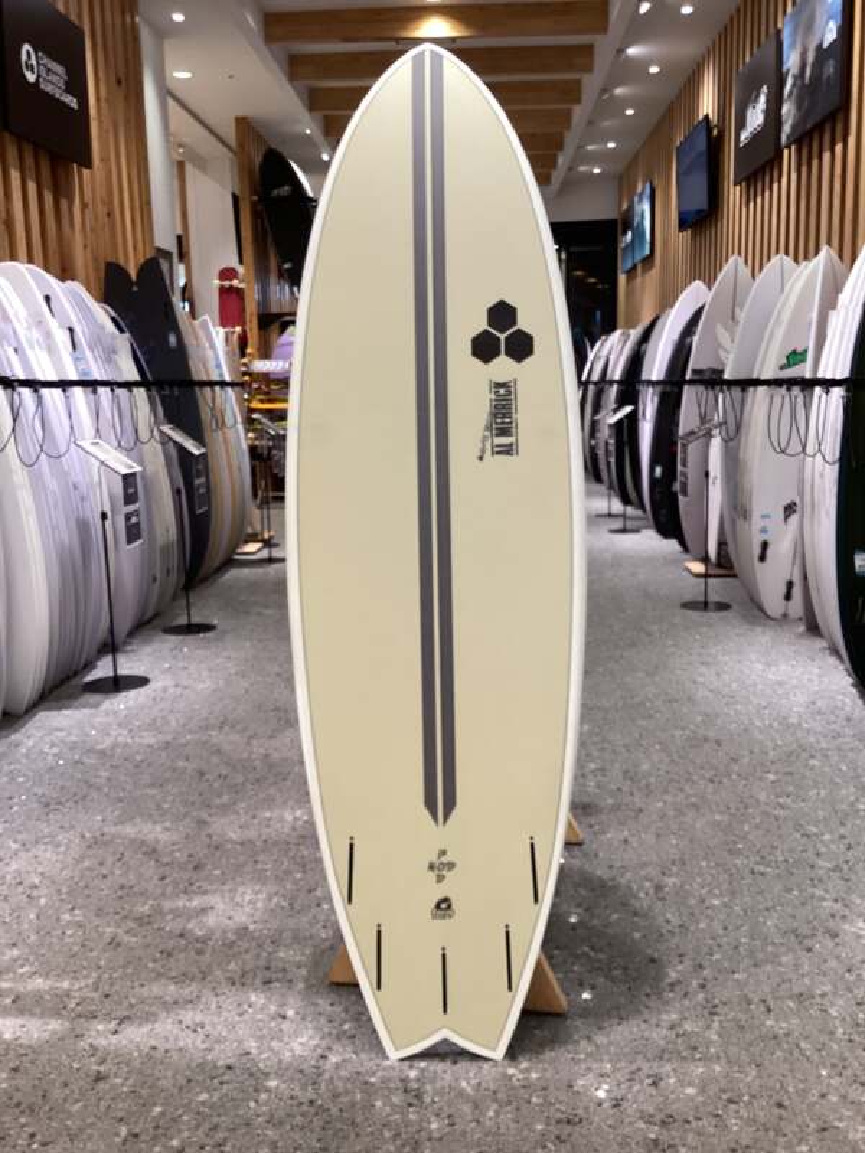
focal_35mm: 31
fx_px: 1033
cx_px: 432
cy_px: 576
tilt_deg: -11.8
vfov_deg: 58.4
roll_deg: -0.2
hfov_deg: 45.4
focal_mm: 3.3
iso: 125
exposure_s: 1/60
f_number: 2.4
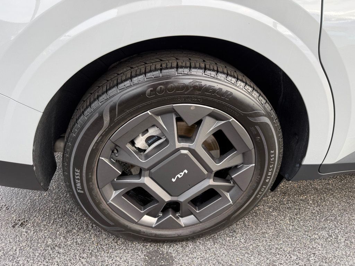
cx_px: 178
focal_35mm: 24
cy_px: 133
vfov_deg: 56.8
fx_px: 246
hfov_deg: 71.6
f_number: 1.78
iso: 80
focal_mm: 6.76
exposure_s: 1/332
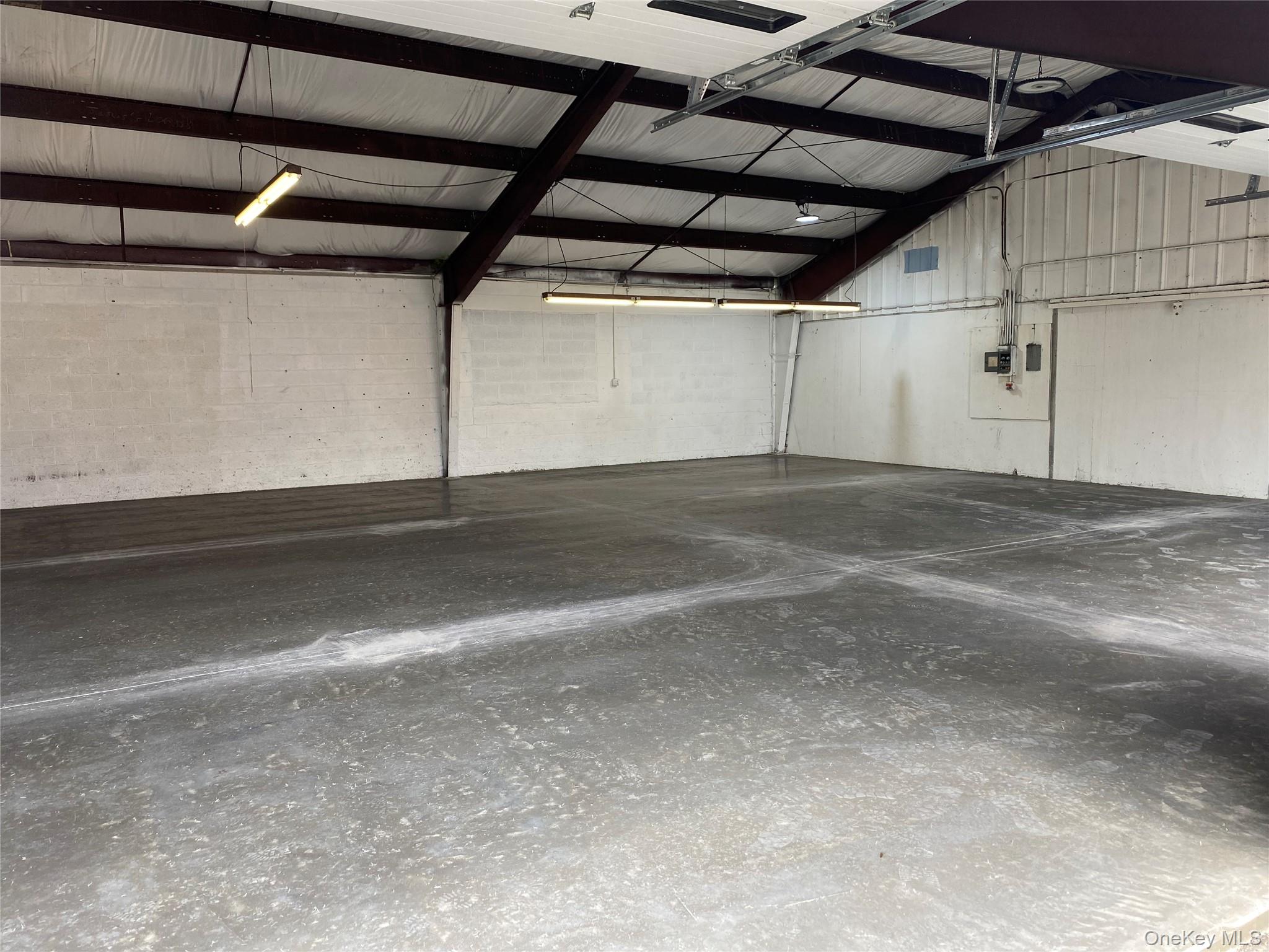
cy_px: 476
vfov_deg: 53.1
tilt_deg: -6.1
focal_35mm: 26
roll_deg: +0.9
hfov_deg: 67.3
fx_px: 953
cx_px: 634
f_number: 1.8
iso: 50
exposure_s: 1/122
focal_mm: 4.25
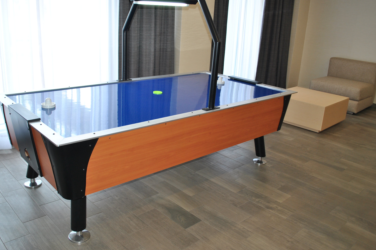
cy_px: 117
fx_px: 324
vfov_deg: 42.3
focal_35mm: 31
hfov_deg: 60.2
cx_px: 174
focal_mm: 18
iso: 200
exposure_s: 1/60
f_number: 3.5
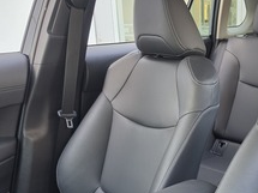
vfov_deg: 31.6
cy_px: 146
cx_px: 233
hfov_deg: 39.1
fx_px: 335
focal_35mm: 45
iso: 200
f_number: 1.4
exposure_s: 1/120
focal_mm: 6.5
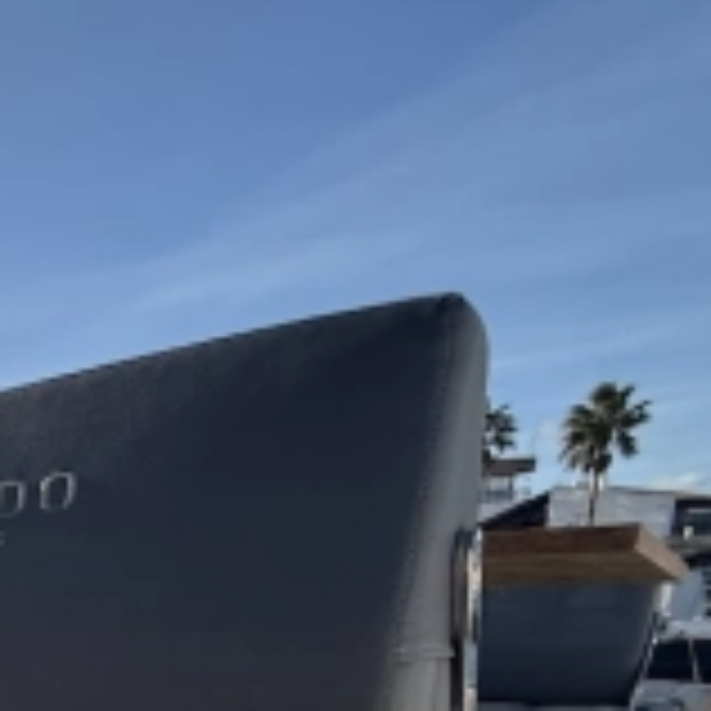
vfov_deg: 30.9
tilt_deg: -14.0
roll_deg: +3.9
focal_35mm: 43
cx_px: -261
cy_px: 916
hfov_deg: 29.6
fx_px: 999
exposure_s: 1/1613
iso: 64
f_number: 2.2
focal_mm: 2.22
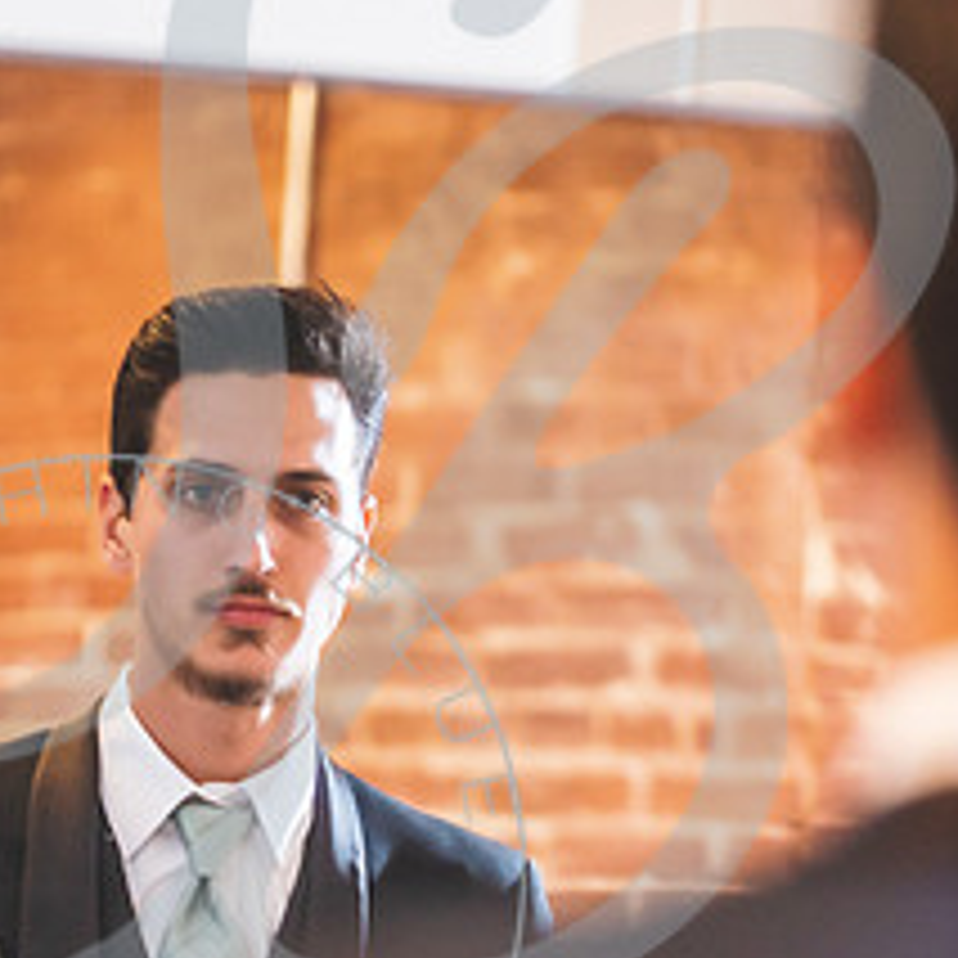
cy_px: 531
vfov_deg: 8.4
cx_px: 310
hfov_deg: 8.4
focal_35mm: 208
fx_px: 6513
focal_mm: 116
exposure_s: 1/200
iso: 1000
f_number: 2.8
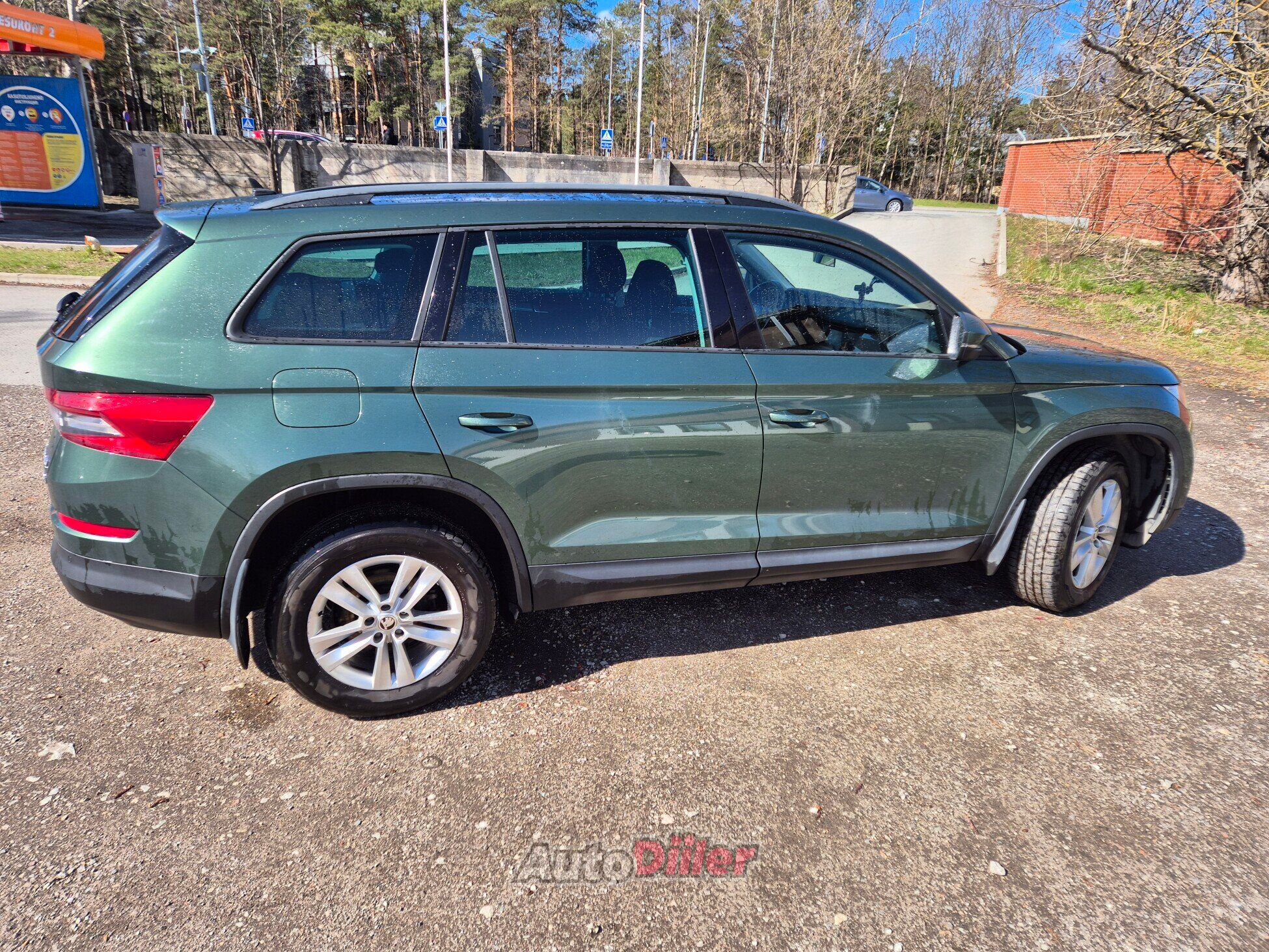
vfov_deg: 58.9
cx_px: 634
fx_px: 843
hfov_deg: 73.9
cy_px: 476
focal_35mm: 23
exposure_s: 1/742
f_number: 1.8
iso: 25
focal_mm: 5.4
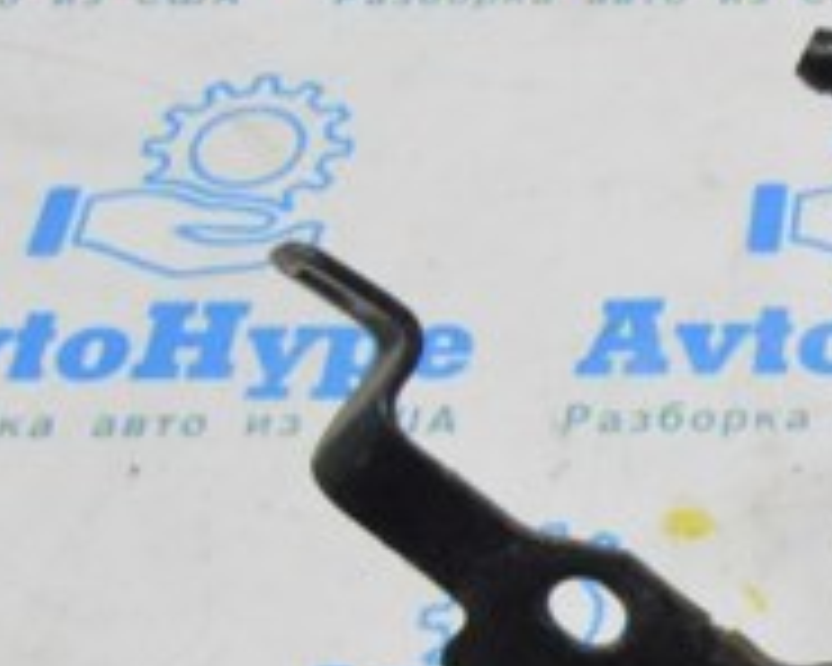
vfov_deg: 14.3
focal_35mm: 107
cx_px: 1363
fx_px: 2635
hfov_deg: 16.0
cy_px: 529
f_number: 20
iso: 6400
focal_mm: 22
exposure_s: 1/20
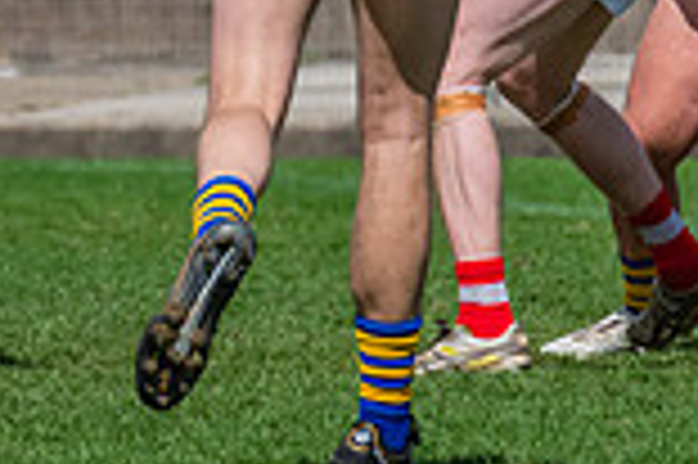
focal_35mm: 1531
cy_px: -328
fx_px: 29653
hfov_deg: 1.3
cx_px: -399
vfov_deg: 0.9
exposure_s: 1/1600
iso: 800
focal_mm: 380
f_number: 11
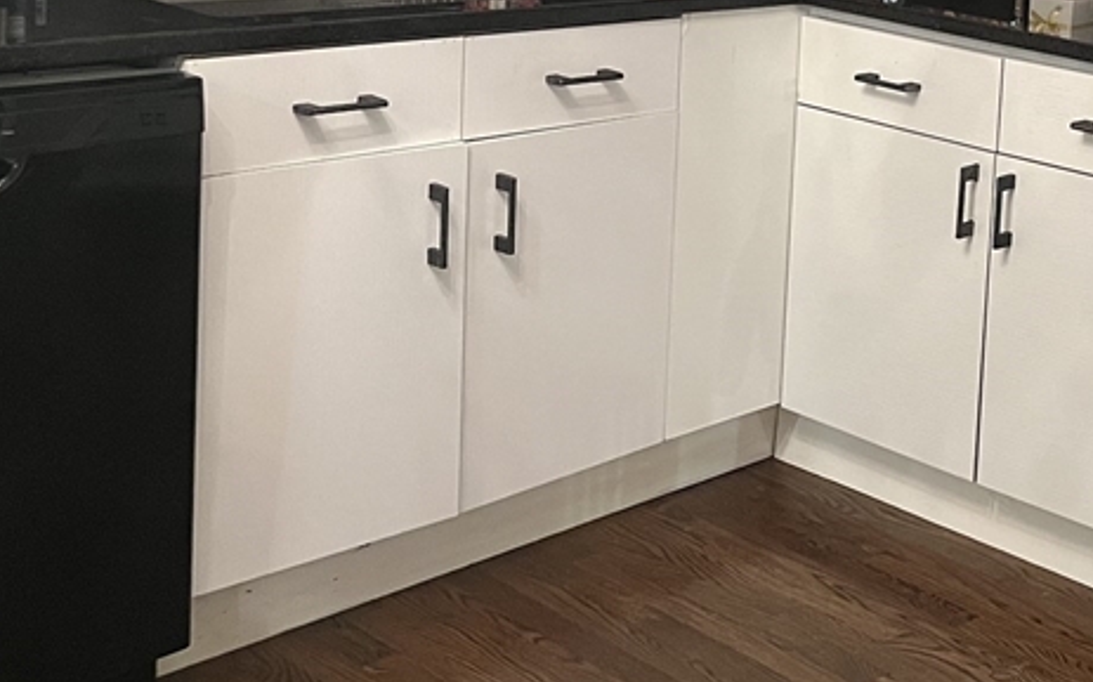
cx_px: 1098
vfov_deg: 20.6
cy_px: 12
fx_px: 1816
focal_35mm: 61
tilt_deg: -8.7
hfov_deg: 31.0
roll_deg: -4.0
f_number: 1.6
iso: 400
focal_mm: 5.1
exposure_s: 1/60
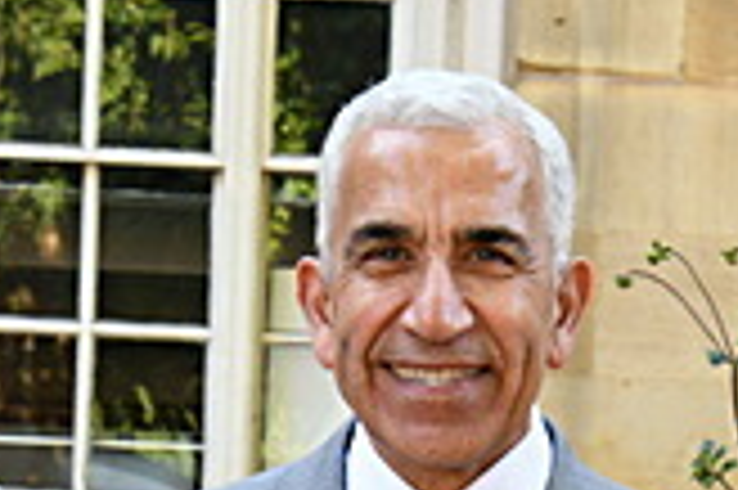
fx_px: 4505
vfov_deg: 6.1
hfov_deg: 9.4
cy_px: 955
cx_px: 468
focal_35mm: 220
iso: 400
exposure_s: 1/60
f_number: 8
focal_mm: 45
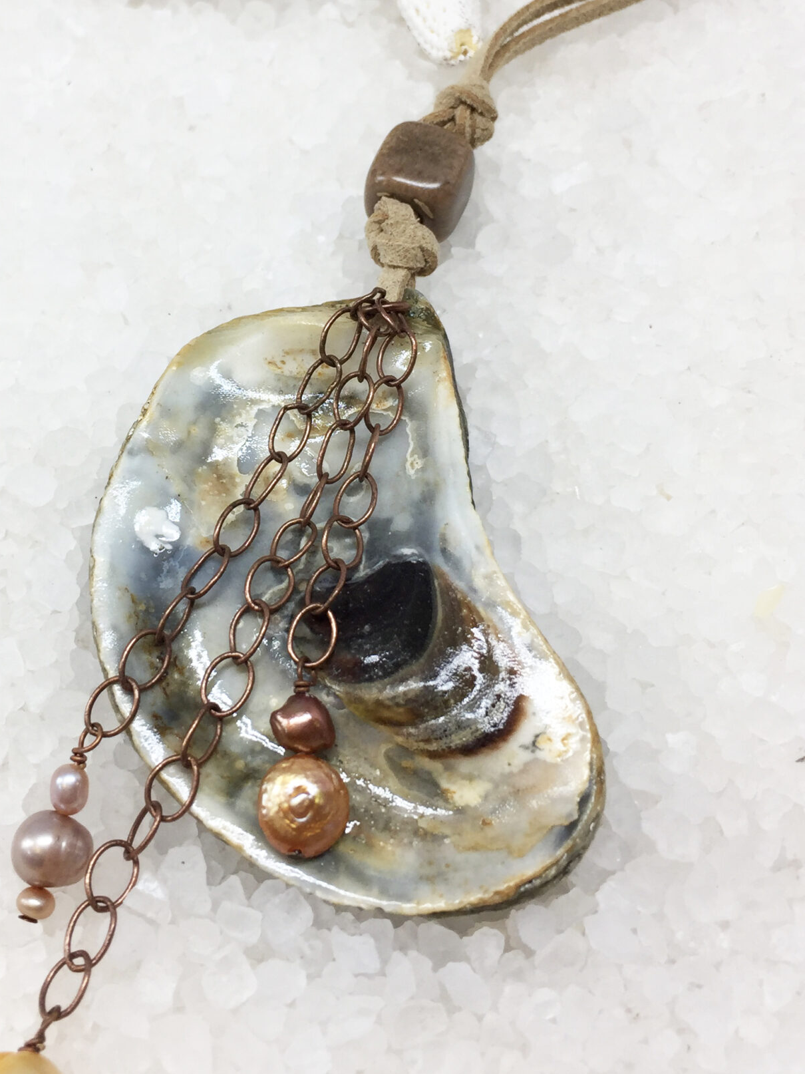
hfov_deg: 31.3
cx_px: 273
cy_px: 346
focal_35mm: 46
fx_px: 1427
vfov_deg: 40.7
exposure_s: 1/249
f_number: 2.2
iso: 32
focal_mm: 4.15
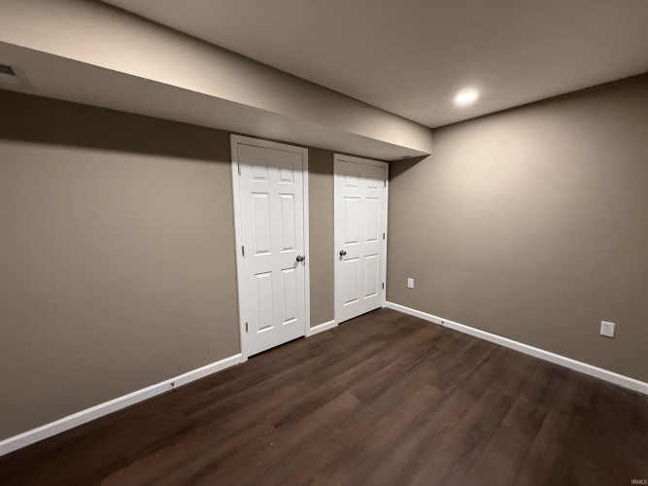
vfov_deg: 85.7
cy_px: 243
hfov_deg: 102.1
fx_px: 262
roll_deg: +0.0
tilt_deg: -7.6
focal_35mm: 14
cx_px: 324
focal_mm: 2.22
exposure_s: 1/60
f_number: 2.2
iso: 400
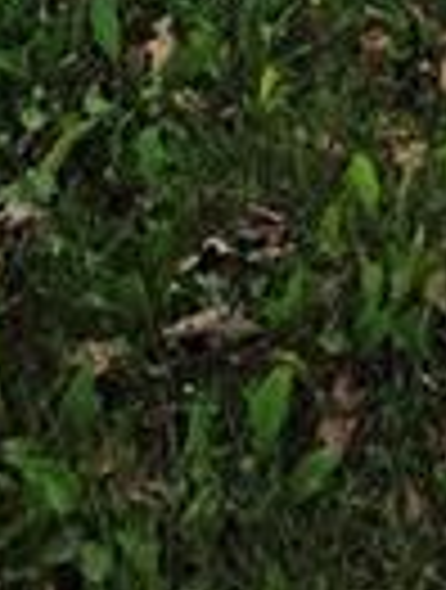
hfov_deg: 18.0
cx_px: 599
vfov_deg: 15.0
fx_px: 1299
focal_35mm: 76
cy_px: -824
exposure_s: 1/809
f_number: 1.9
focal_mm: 2.2
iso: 40
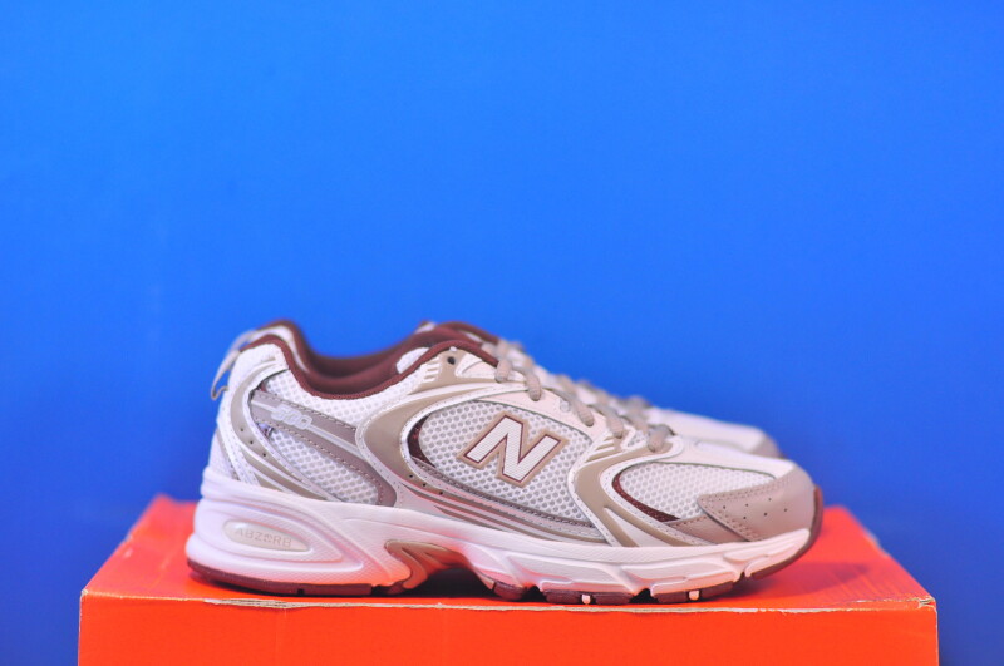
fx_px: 2089
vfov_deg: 18.1
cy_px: 333
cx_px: 502
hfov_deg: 27.0
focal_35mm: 75
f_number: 2.2
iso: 250
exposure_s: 1/320
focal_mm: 50
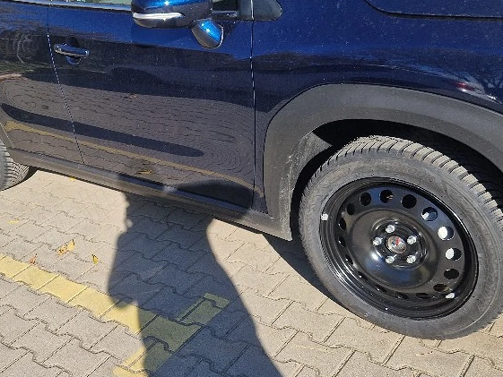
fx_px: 596
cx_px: 166
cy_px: 205
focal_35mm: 41
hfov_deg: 45.1
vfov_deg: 35.1
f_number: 1.8
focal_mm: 5.4
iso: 50
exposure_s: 1/909
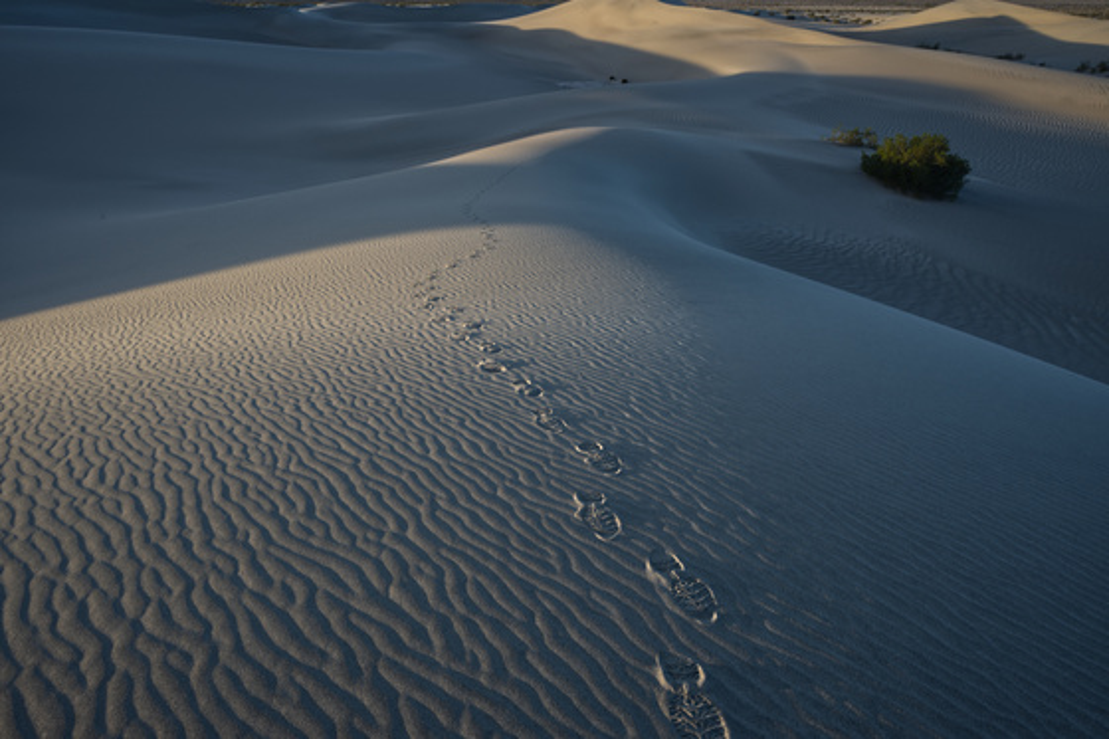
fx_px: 647
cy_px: 370
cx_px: 554
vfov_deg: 59.5
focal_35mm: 21
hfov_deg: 81.2
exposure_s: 1/80
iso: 400
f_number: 14
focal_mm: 21
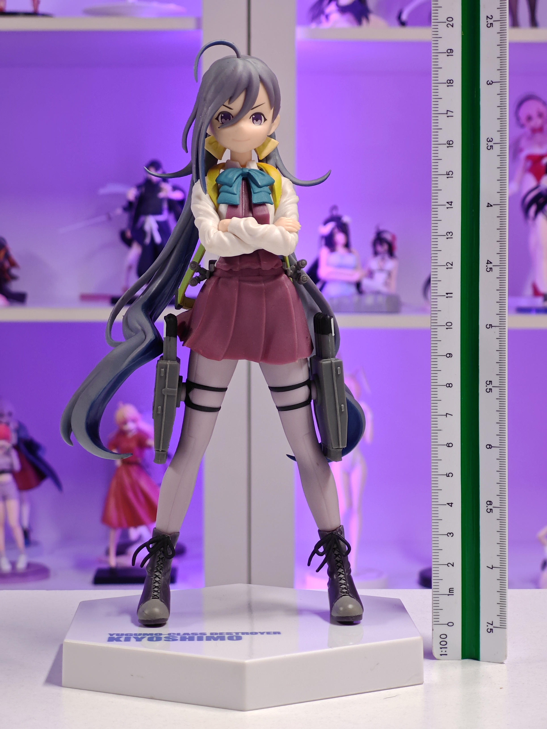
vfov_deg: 24.4
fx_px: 1686
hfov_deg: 18.4
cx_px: 274
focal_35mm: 80
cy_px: 364
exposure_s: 1/17.1
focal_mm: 7.48
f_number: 2.4
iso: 400
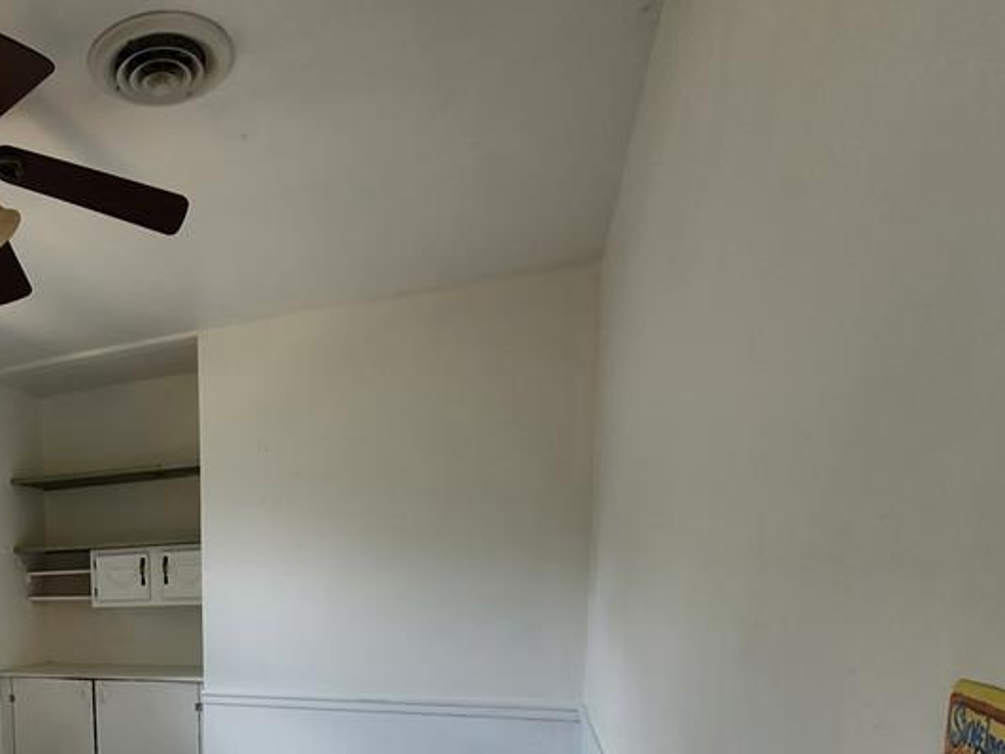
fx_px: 726
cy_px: 663
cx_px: 74
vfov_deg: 49.5
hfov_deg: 57.9
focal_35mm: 25
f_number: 2.2
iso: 50
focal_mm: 2.2
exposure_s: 1/60
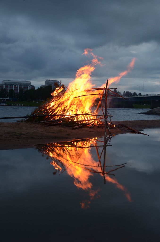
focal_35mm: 45
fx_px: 301
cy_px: 121
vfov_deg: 43.7
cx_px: 80
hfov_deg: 29.7
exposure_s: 1/100
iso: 500
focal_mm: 30
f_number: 6.3
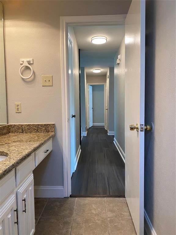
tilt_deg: -2.6
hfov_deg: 53.1
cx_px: 88
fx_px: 176
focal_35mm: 26
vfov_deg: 67.3
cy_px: 118
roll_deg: +1.0
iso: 80
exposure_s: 1/60
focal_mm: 4.25
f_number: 1.8
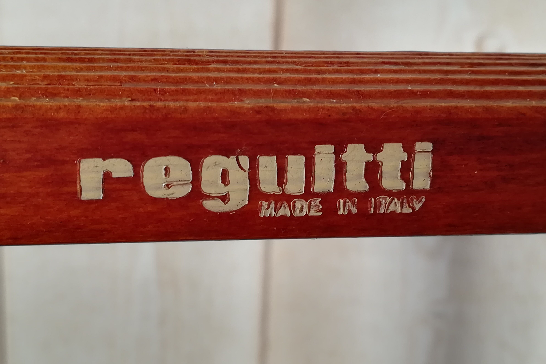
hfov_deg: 38.9
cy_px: 161
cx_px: 273
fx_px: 773
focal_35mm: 51
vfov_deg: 26.5
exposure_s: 1/50
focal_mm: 3.83
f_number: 2.2
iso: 64
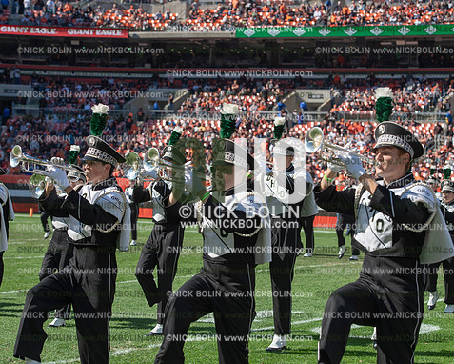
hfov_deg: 19.8
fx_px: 1304
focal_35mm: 97
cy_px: 183
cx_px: 239
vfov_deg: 15.9
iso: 400
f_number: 5
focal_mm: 85
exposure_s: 1/2000
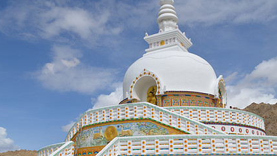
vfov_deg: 27.7
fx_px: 316
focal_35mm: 43
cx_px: 135
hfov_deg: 47.3
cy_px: 92
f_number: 10
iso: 100
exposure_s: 1/400
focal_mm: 20
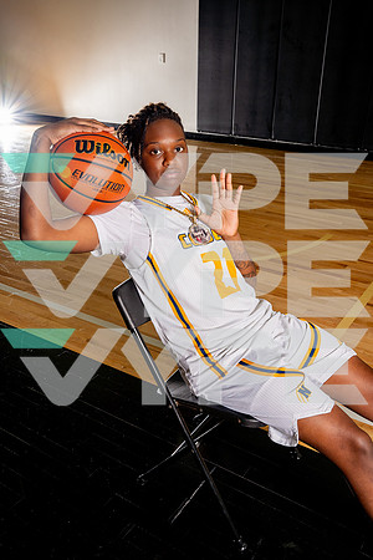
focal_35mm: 33
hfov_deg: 39.6
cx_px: 186
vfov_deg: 56.8
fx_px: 517
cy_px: 280
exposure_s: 1/200
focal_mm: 33.3
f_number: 8
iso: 640
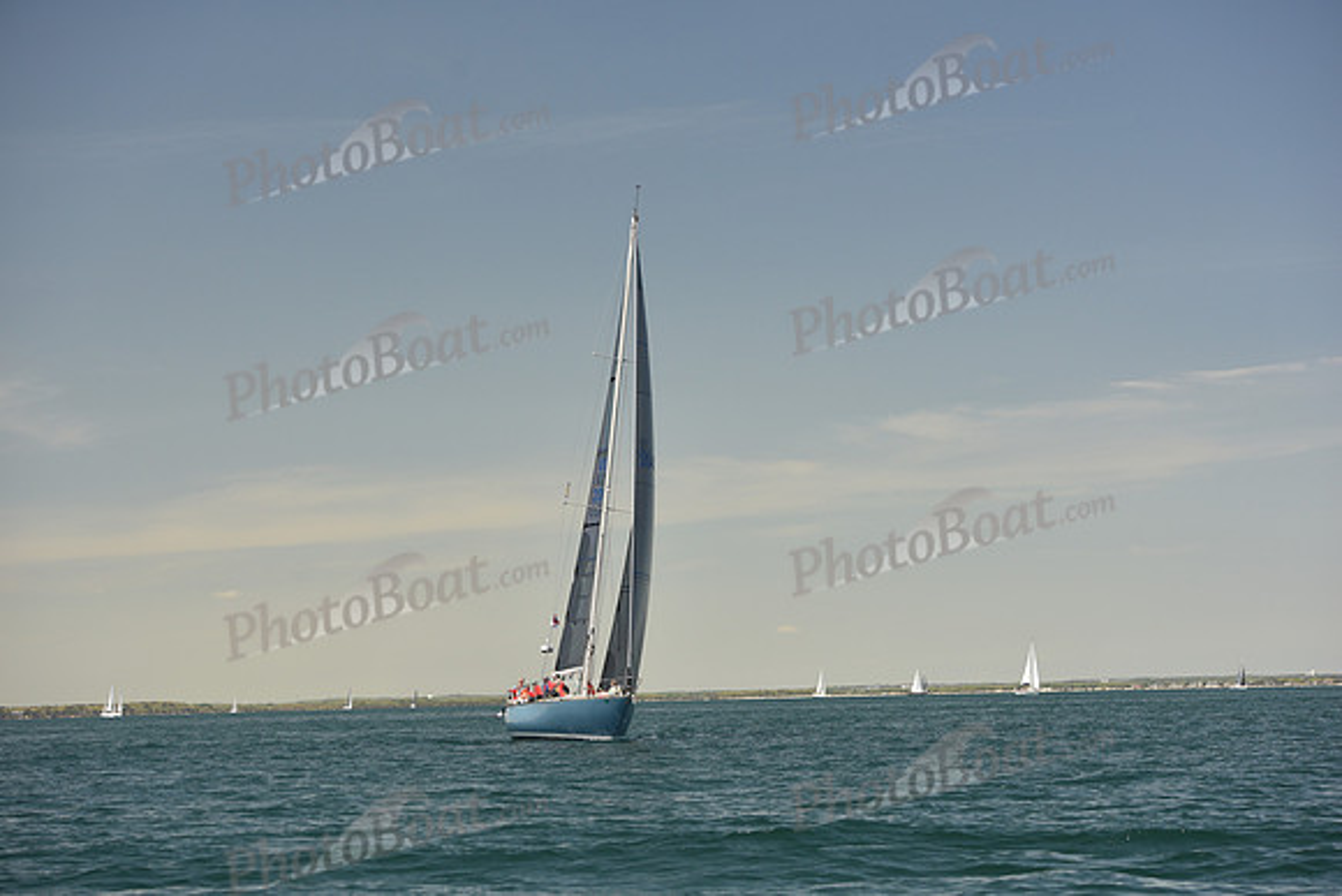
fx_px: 3430
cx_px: 671
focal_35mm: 92
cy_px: 448
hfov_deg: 22.1
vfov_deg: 14.9
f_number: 5
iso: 250
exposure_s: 1/800
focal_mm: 92
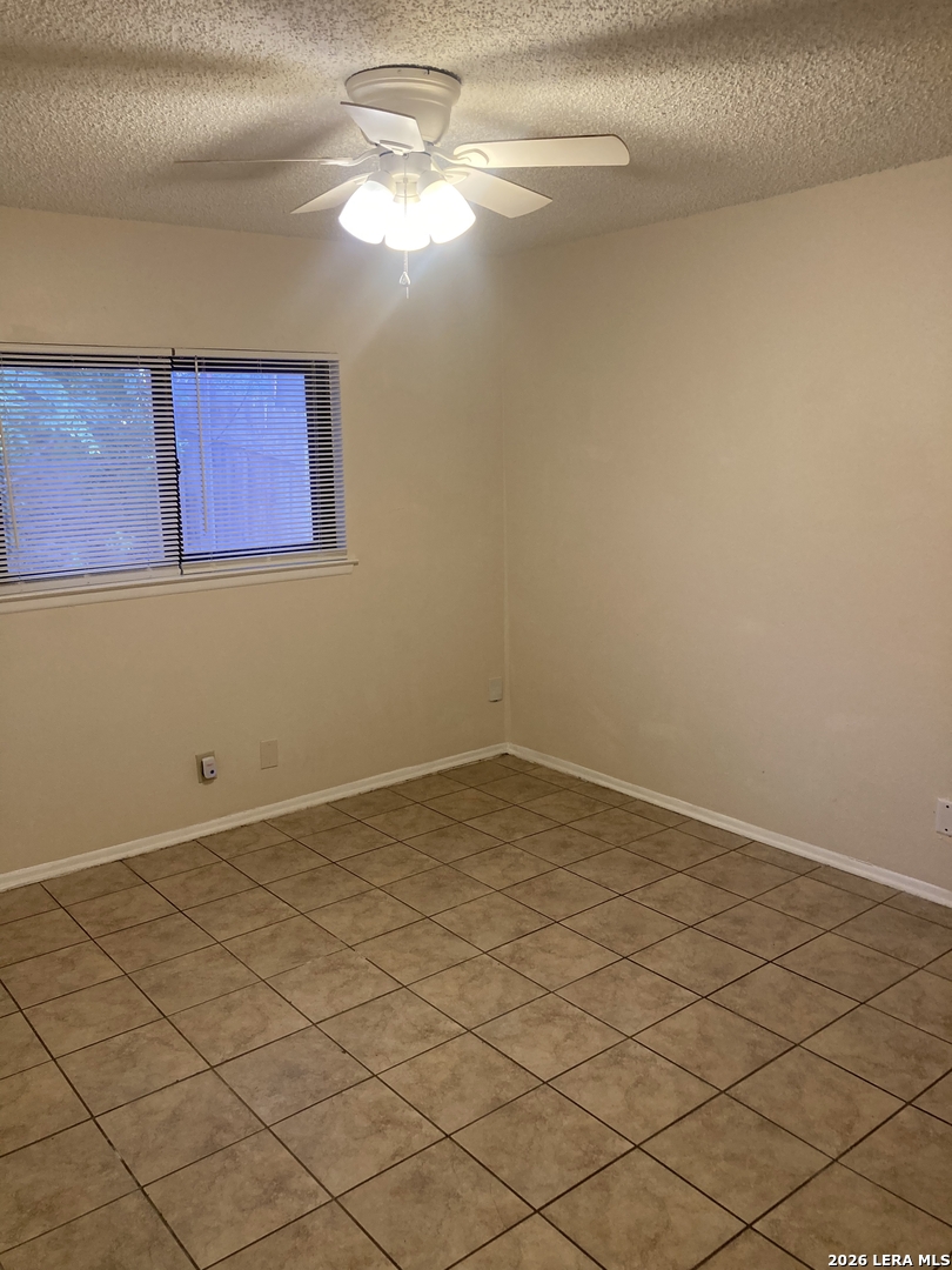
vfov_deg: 63.4
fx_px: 1027
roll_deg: +2.5
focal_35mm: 28
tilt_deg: -7.0
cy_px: 635
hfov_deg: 49.7
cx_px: 476
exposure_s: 1/60
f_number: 1.8
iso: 125
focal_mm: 3.99
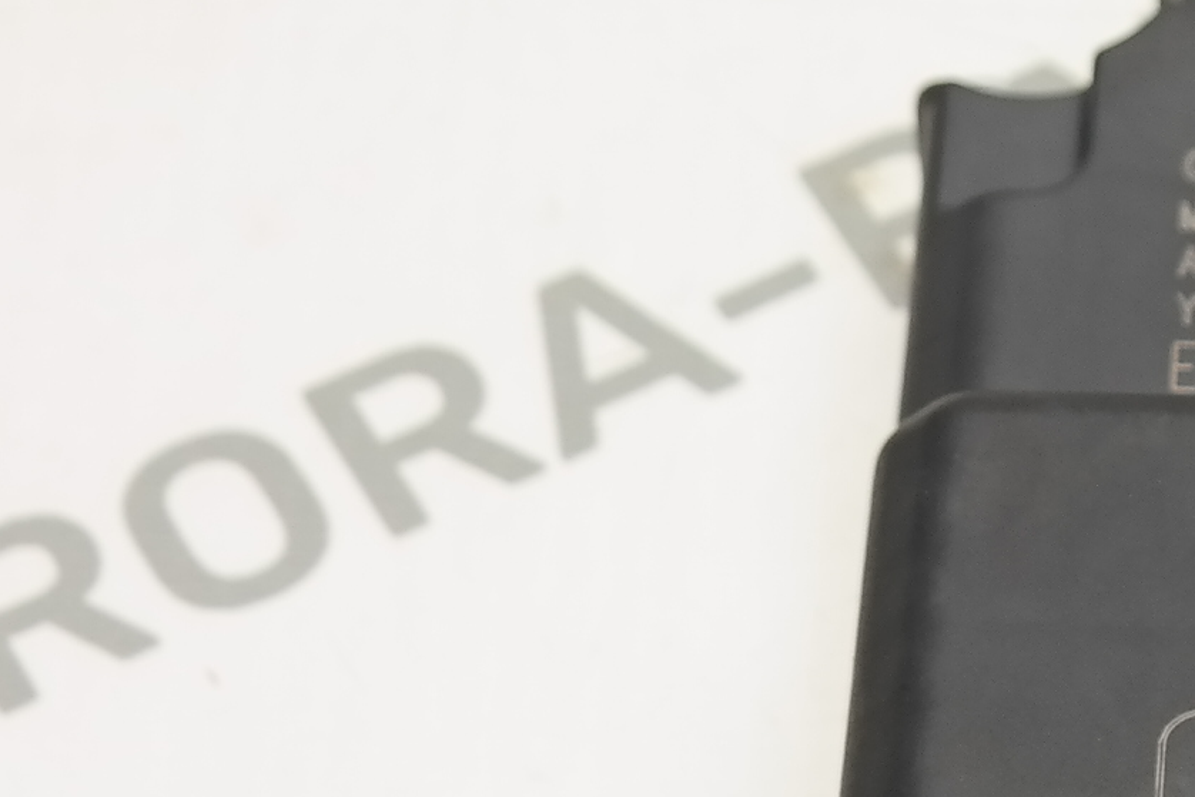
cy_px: 744
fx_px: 7702
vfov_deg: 5.9
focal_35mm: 232
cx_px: 1754
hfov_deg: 8.7
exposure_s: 1/80
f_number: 4.5
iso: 200
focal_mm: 33
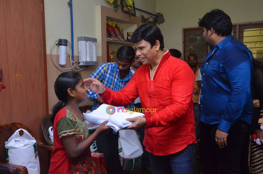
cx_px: 132
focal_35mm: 42
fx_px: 306
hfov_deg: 46.5
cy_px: 87
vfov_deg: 31.8
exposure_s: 1/160
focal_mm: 28
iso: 1600
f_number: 7.1
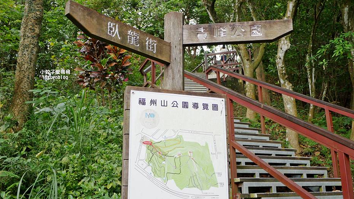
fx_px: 310
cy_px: 113
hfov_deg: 59.5
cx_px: 184
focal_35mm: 33
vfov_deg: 35.6
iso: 200
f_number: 2.5
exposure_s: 1/320
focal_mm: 14
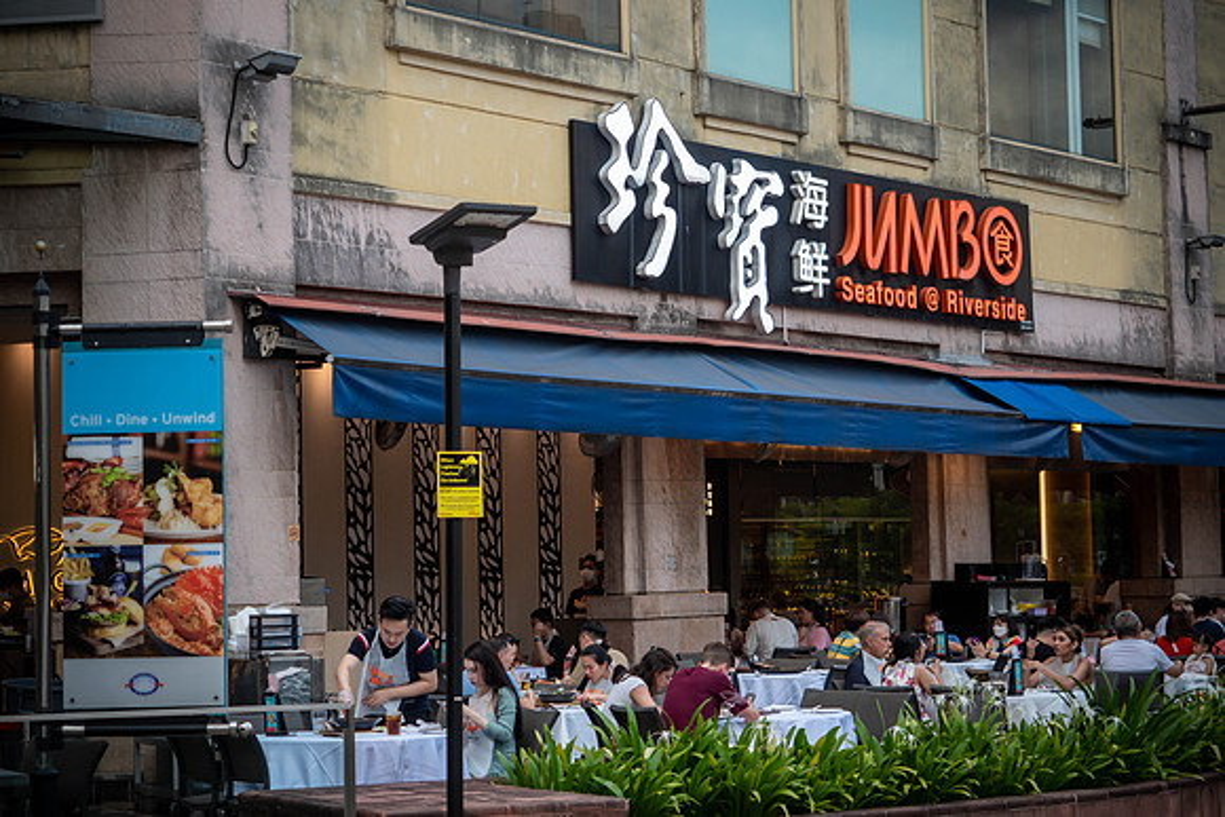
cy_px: 408
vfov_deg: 15.8
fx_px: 2938
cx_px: 612
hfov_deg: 23.6
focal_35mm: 86
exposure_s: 1/125
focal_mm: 40
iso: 200
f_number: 2.8
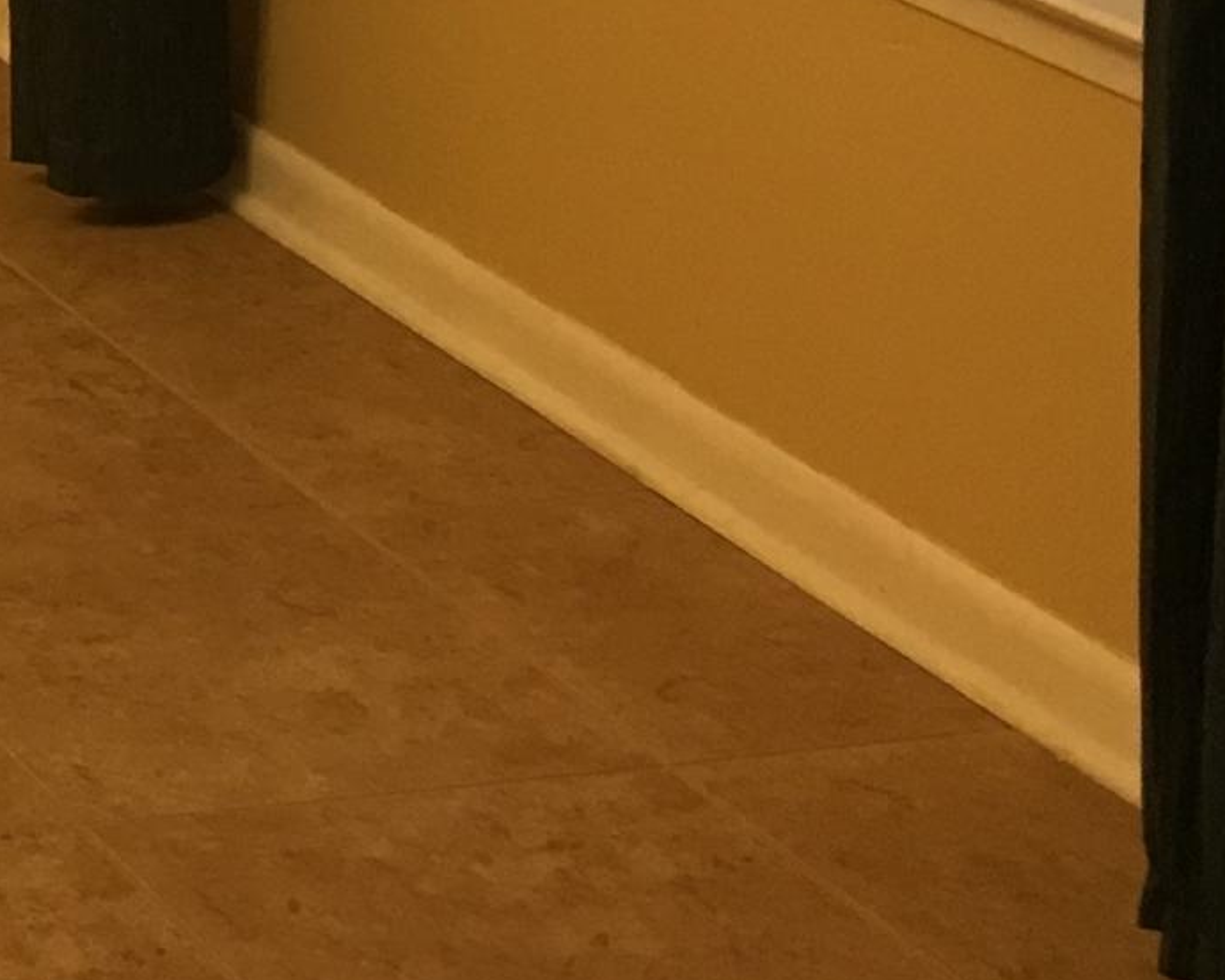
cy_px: -691
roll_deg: +1.0
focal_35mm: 123
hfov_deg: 13.6
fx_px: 4459
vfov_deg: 11.7
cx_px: -1150
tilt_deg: -6.5
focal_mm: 4.15
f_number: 2.2
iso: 80
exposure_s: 1/30
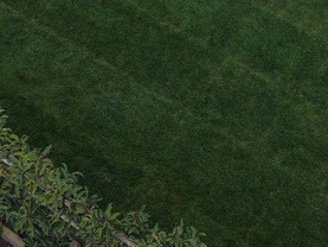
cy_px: -132
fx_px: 806
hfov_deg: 23.0
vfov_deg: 15.9
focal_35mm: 85
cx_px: 199
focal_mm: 8.67
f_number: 1.8
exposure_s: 1/3000
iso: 200
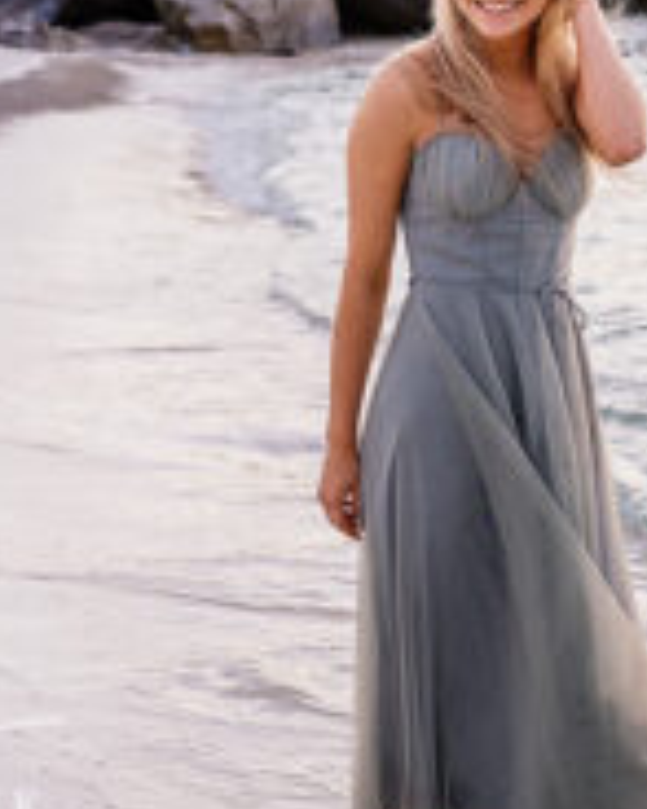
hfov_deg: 14.4
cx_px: 383
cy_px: 339
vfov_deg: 17.9
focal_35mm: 107
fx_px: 2563
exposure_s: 1/640
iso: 500
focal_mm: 35
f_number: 3.2
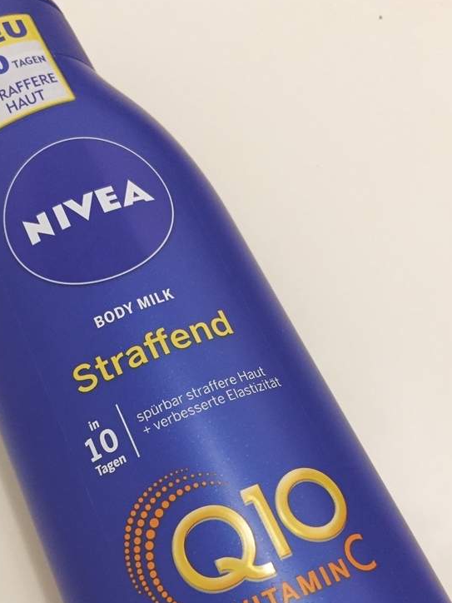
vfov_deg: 45.0
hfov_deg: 34.8
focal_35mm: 41
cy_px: 408
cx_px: 150
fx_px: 714
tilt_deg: -68.9
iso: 320
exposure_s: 1/17
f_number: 2.2
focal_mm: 4.15
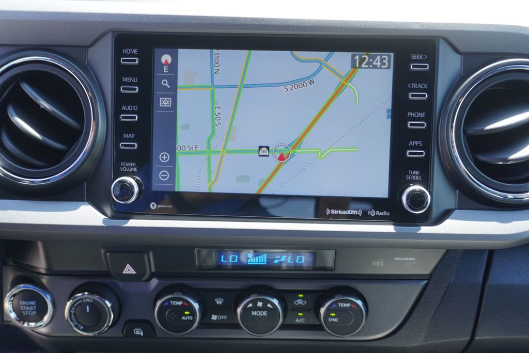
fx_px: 441
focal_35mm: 30
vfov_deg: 43.7
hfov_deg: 61.9
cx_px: 264
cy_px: 176
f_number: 4
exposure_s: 1/60
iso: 125
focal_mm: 20
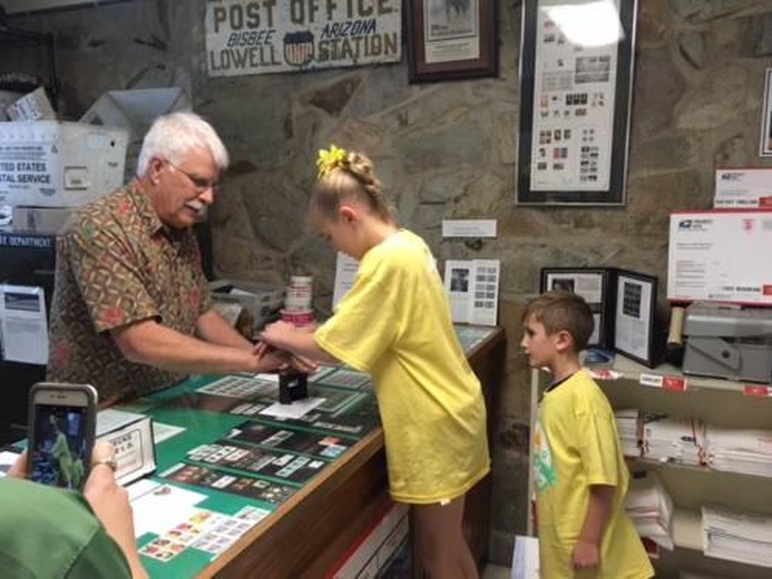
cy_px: 290
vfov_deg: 48.2
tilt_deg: -8.4
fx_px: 647
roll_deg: -0.1
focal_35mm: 29
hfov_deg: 61.7
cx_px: 386
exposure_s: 1/15
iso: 50
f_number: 2.2
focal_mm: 4.15
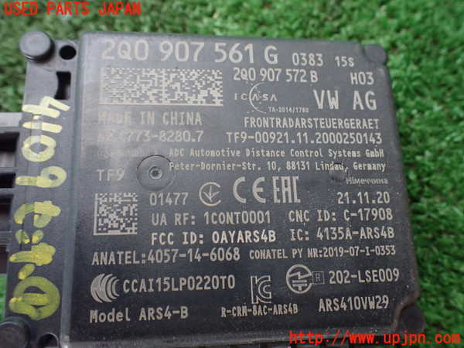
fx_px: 402
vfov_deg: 46.8
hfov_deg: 60.0
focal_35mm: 30
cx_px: 232
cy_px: 174
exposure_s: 1/30
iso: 800
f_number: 2.3
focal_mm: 5.4
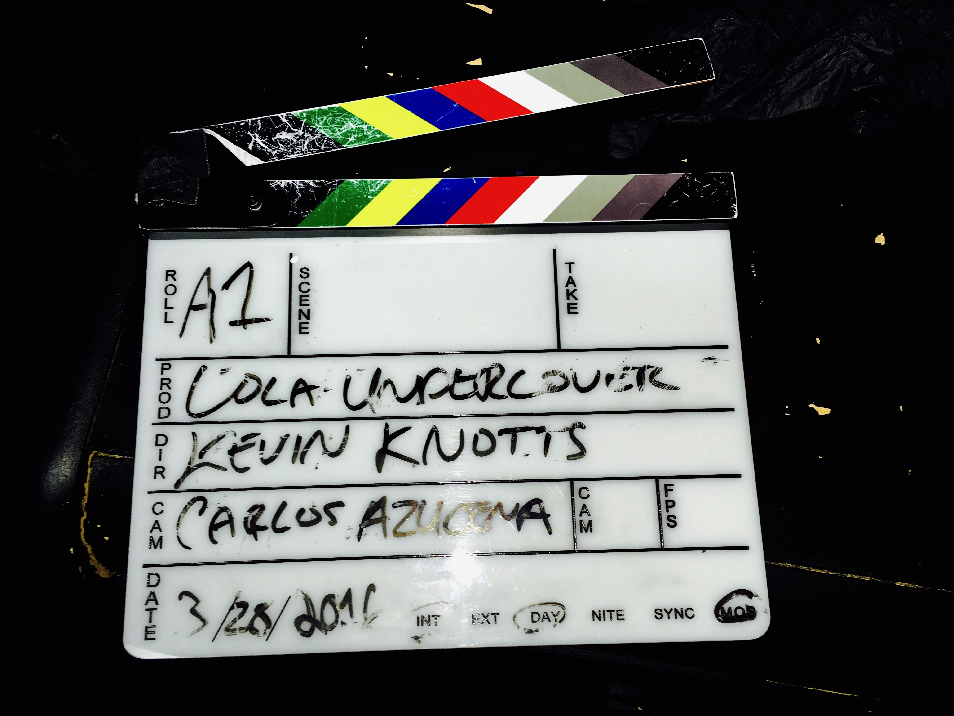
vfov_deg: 48.2
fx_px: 799
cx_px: 477
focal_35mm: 29
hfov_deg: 61.7
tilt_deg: -73.1
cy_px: 358
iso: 25
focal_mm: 4.15
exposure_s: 1/30
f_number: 2.2
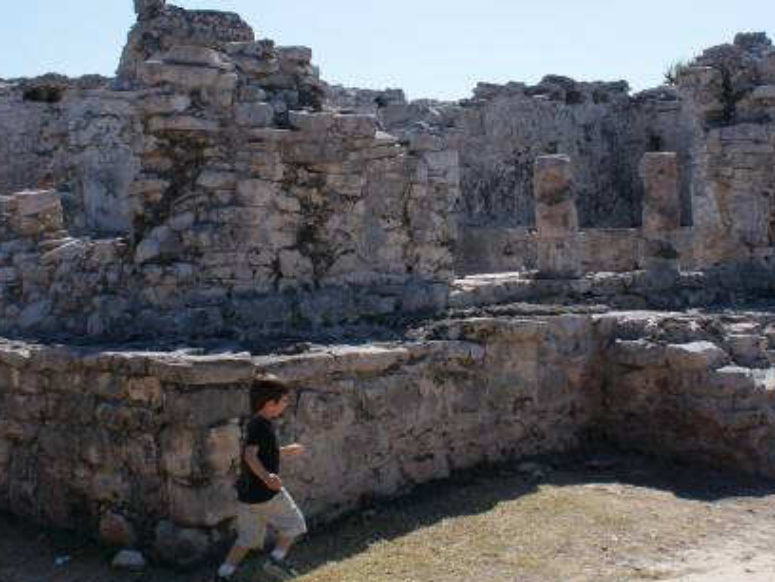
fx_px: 1142
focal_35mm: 51
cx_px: 403
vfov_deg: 28.3
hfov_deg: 37.5
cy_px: 172
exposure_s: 1/200
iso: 100
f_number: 10
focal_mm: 18
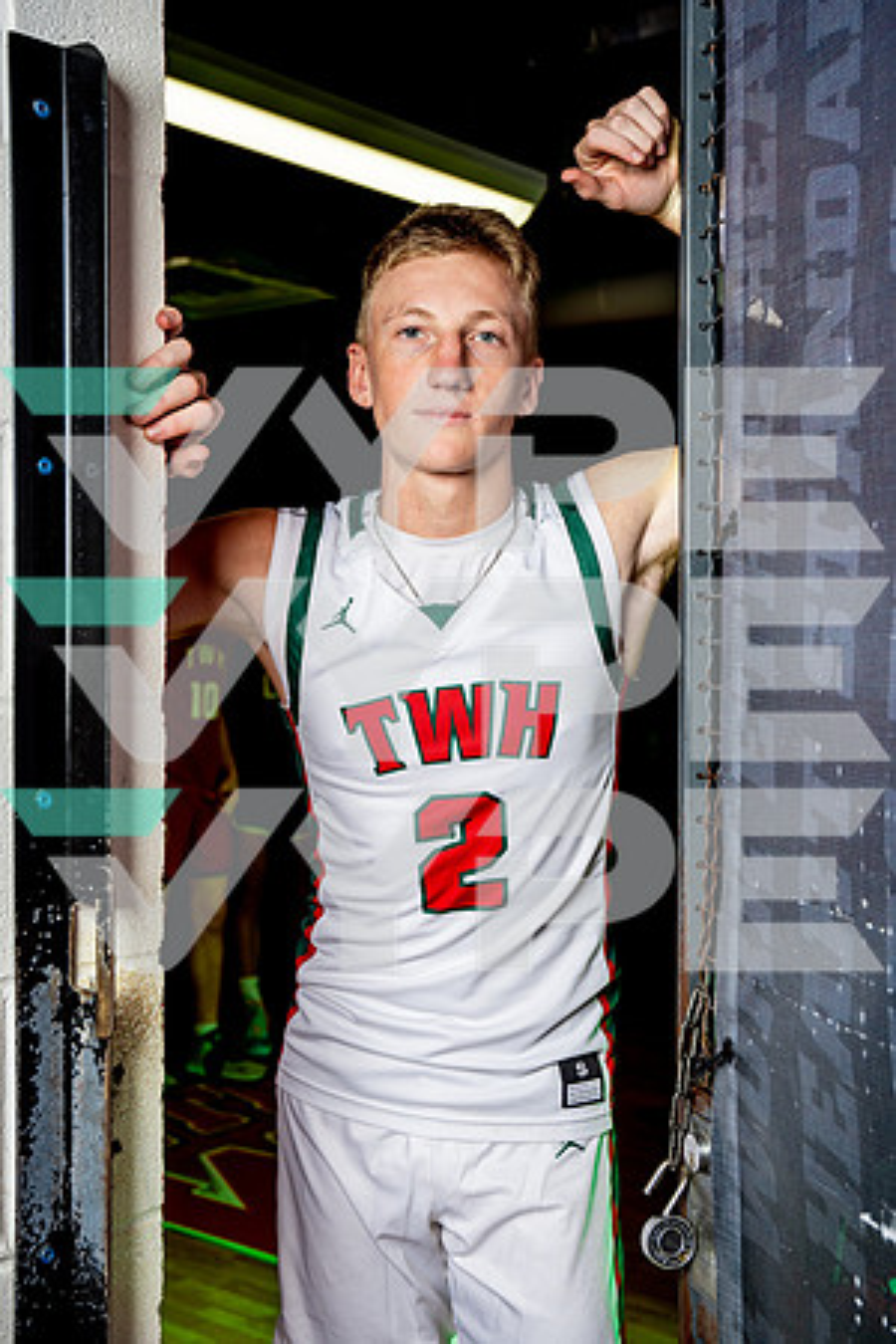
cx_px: 448
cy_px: 672
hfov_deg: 28.6
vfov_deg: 41.9
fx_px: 1755
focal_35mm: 47
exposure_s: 1/200
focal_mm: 47
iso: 200
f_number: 5
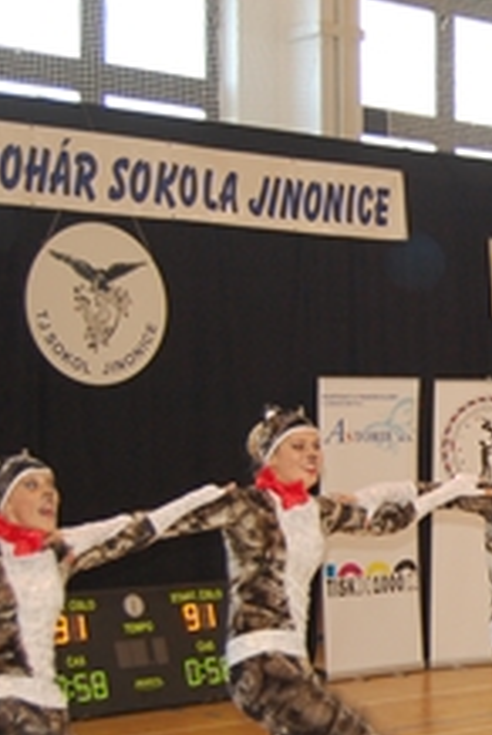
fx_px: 1962
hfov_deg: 13.5
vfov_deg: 21.2
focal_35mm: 96
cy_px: 455
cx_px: 721
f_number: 4.2
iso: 560
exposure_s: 1/60
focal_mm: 28
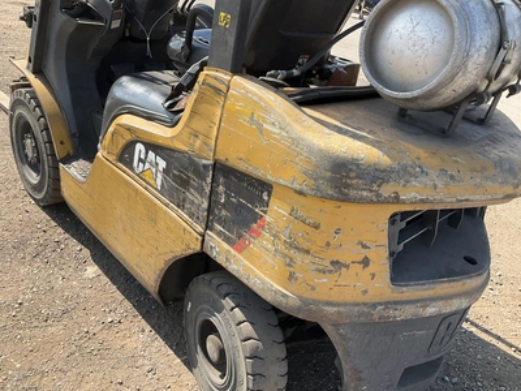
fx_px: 436
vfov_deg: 48.2
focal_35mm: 29
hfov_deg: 61.7
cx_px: 260
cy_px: 196
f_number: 1.8
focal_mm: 3
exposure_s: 1/759
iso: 25
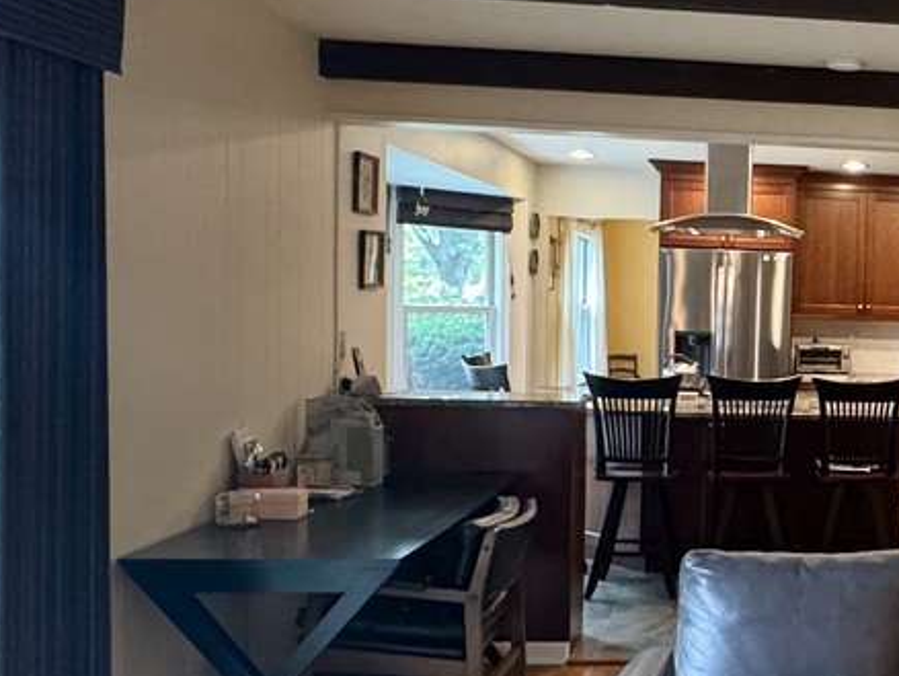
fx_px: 1195
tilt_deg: -3.4
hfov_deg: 36.6
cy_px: 353
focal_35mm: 46
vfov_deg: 31.5
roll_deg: -1.9
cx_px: 922
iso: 640
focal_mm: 2.22
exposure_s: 1/60
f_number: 2.2
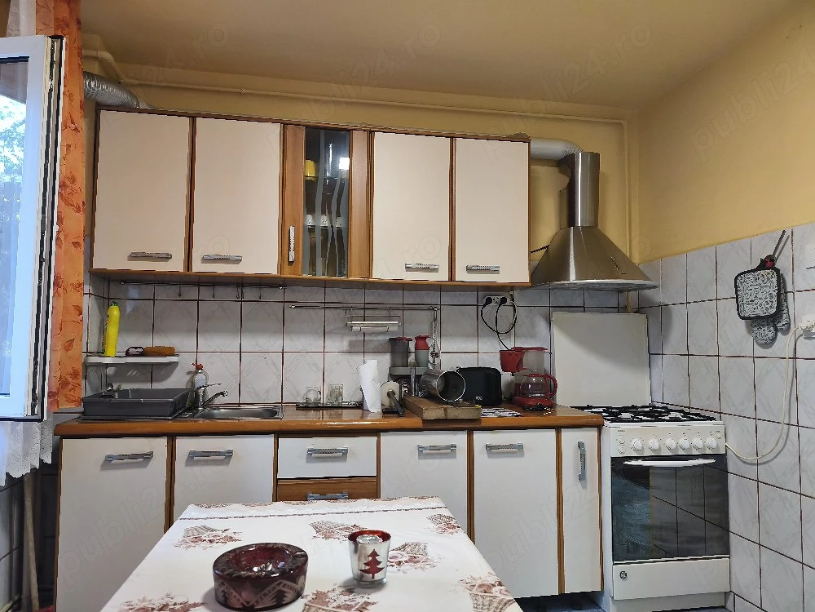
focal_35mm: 23
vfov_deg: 58.9
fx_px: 542
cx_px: 408
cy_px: 306
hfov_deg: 73.9
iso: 640
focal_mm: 6.14
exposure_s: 1/50.3
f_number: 1.65
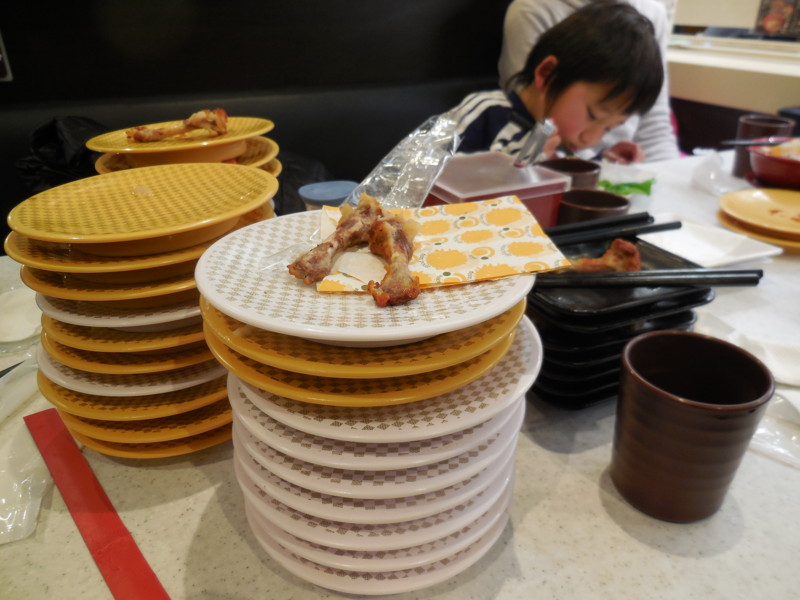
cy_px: 300
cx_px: 400
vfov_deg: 54.9
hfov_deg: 69.4
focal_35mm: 25
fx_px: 578
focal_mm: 4.5
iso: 125
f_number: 3.1
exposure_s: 1/30
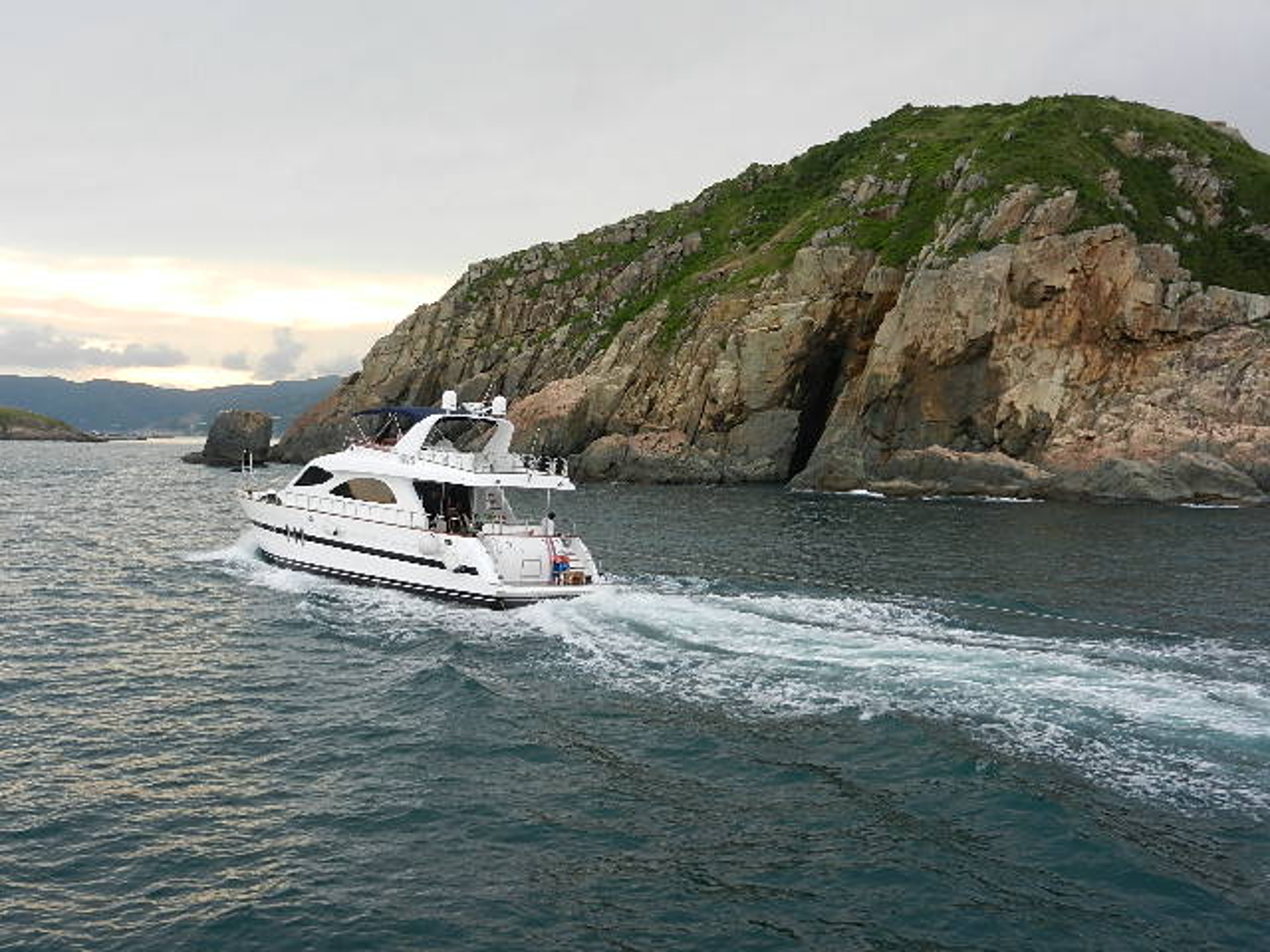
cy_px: 476
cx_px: 635
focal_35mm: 33
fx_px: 1211
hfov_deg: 55.4
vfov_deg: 42.9
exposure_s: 1/200
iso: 200
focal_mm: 5.9
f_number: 3.8
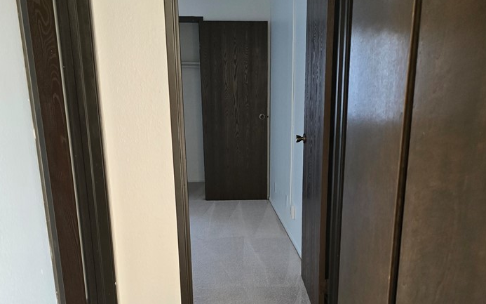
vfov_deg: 34.6
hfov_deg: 53.9
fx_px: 477
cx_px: 264
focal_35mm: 36
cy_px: 227
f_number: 1.7
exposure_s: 1/120
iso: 800
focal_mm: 6.3
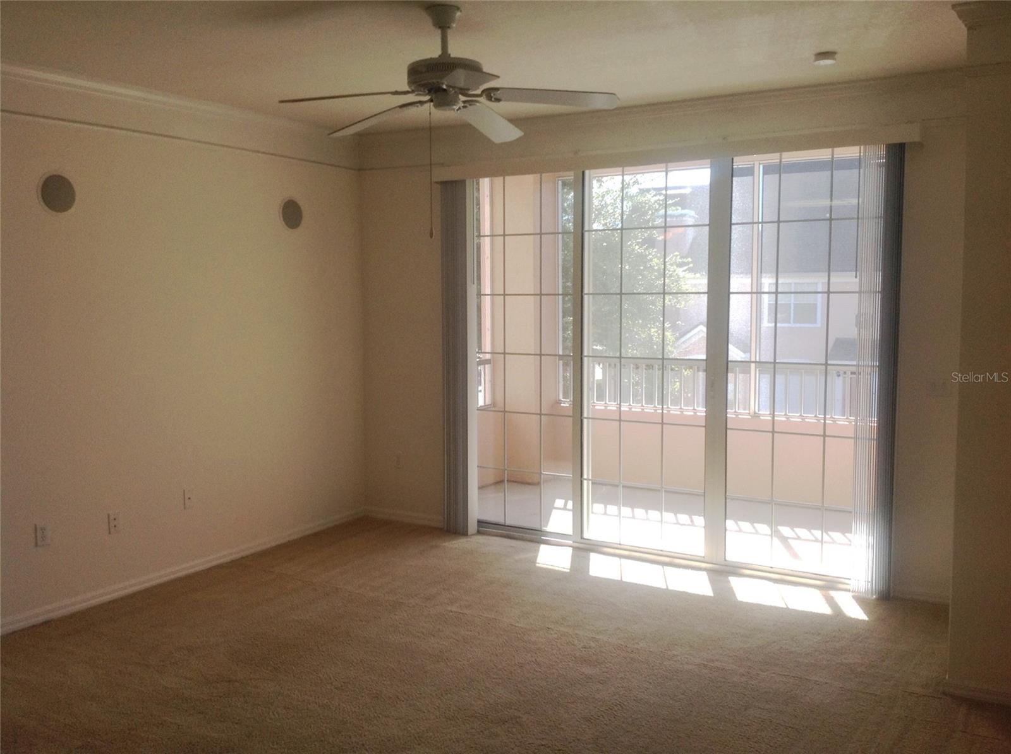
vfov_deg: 40.6
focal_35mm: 35
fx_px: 1020
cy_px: 377
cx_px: 506
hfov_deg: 52.7
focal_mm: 4.28
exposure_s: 1/240
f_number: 2.4
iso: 50
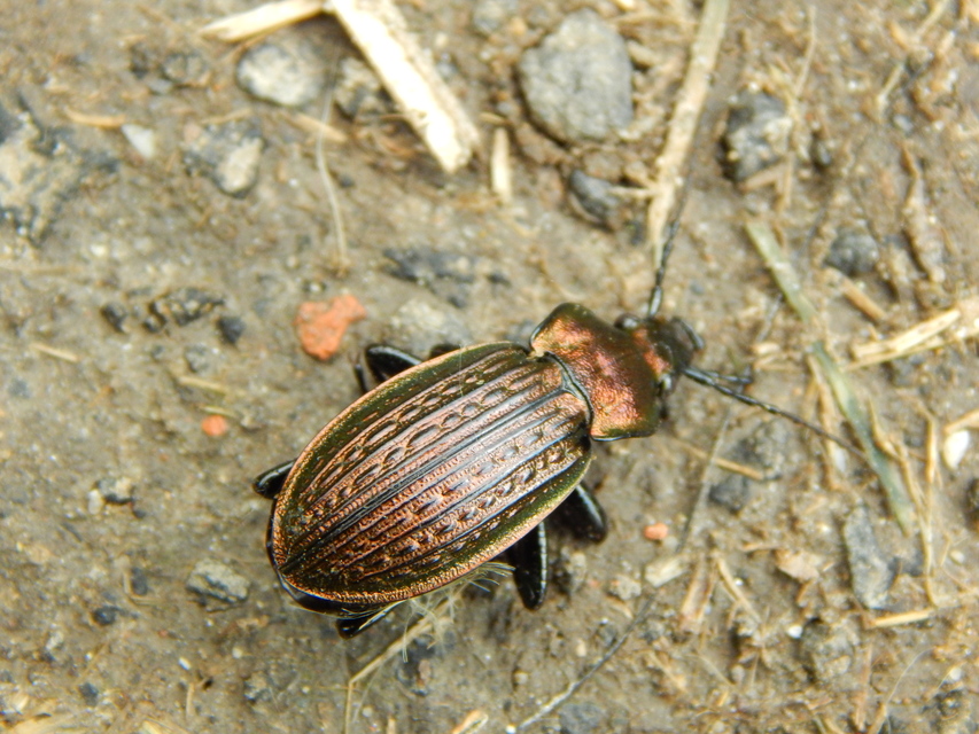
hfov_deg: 17.3
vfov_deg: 13.0
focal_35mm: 114
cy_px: 367
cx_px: 490
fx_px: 3225
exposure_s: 1/250
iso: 400
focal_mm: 20.5
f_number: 4.6
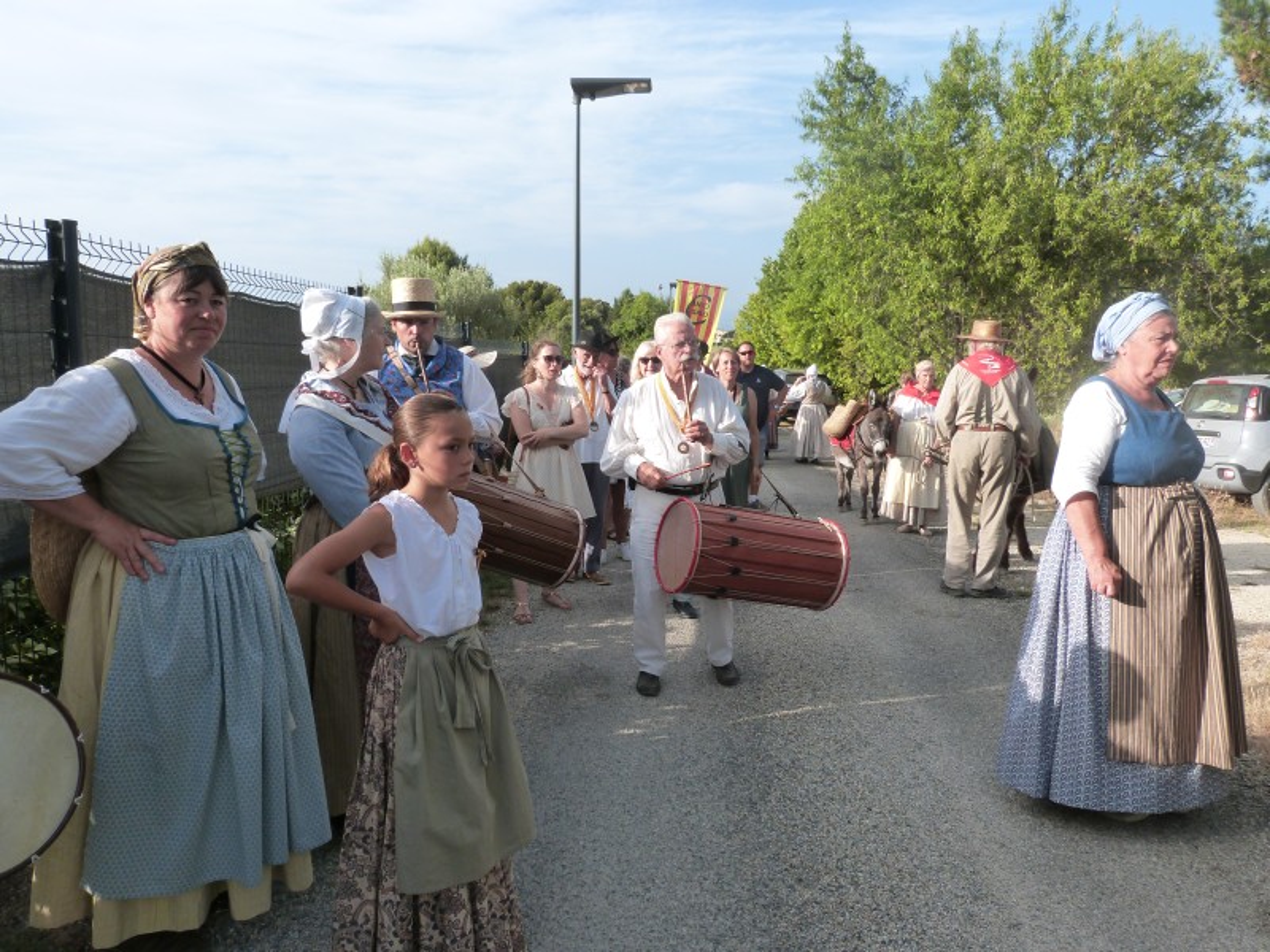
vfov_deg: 54.9
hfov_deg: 69.4
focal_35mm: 25
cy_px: 476
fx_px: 917
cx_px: 635
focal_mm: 4.5
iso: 160
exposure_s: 1/250
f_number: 5
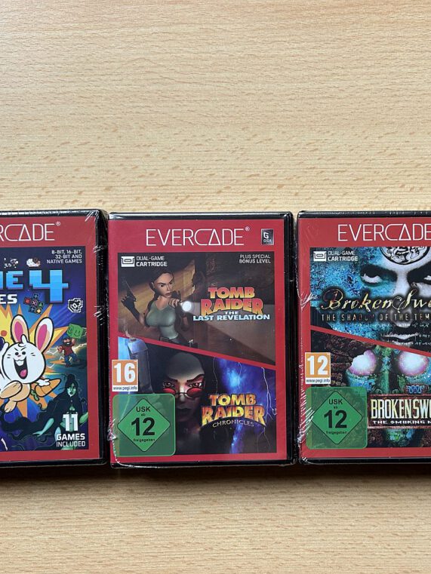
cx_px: 290
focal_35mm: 35
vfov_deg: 52.6
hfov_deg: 40.2
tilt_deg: -88.1
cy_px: 289
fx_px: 581
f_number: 1.5
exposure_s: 1/121
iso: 100
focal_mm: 5.7
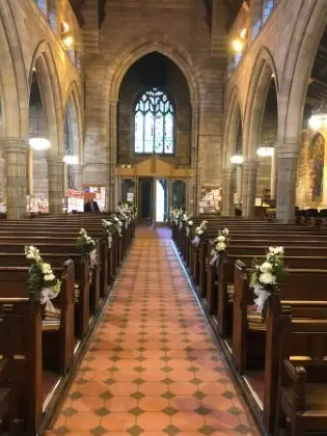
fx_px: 403
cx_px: 168
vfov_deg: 56.7
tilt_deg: -4.6
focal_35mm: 32
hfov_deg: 44.2
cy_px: 240
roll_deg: -0.8
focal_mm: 4
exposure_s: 1/13
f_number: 1.8
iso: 100
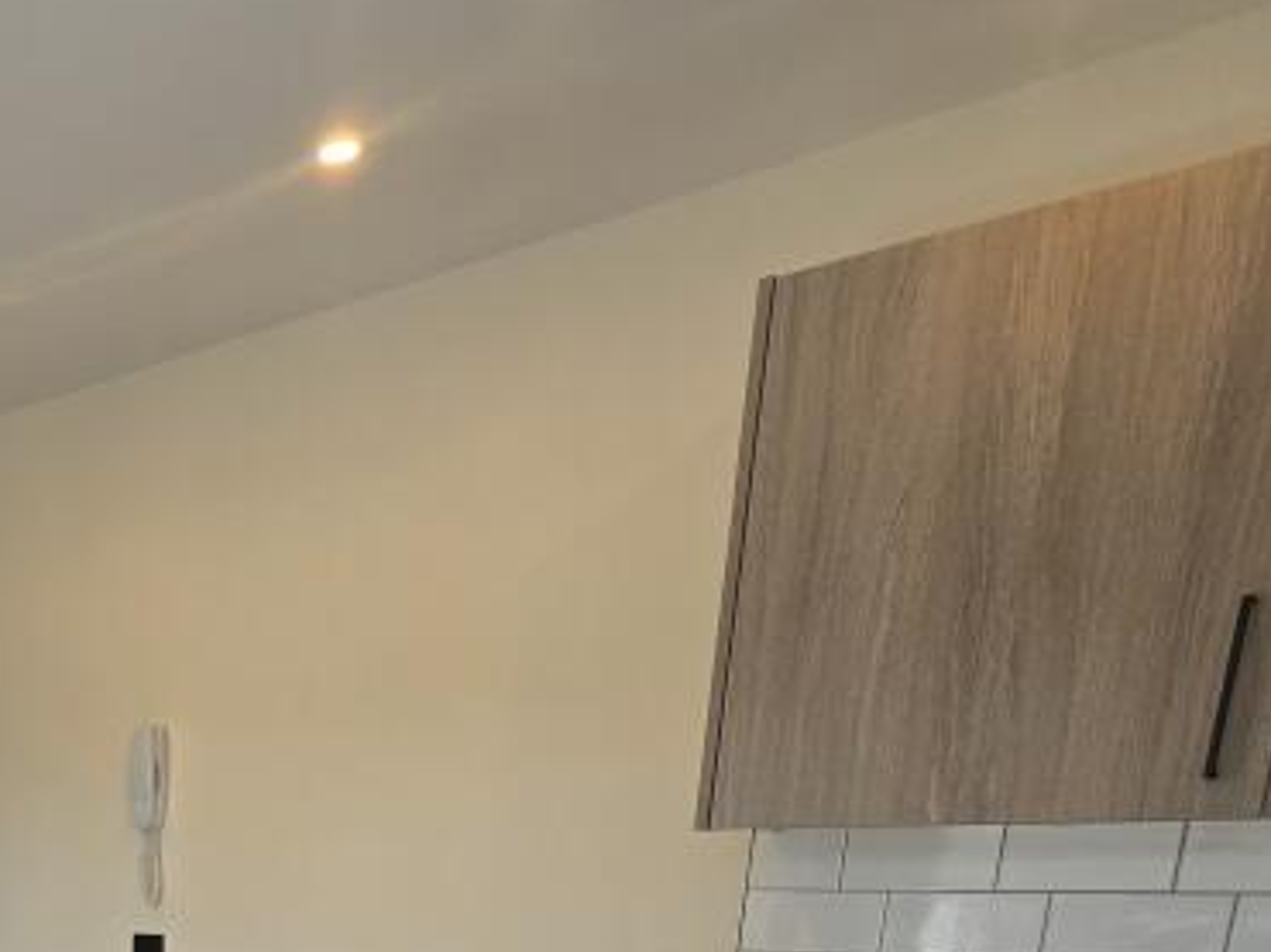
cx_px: -141
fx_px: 1321
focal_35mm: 36
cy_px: 1241
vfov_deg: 30.9
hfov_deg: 40.8
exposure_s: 1/204
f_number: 2.2
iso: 50
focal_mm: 2.2
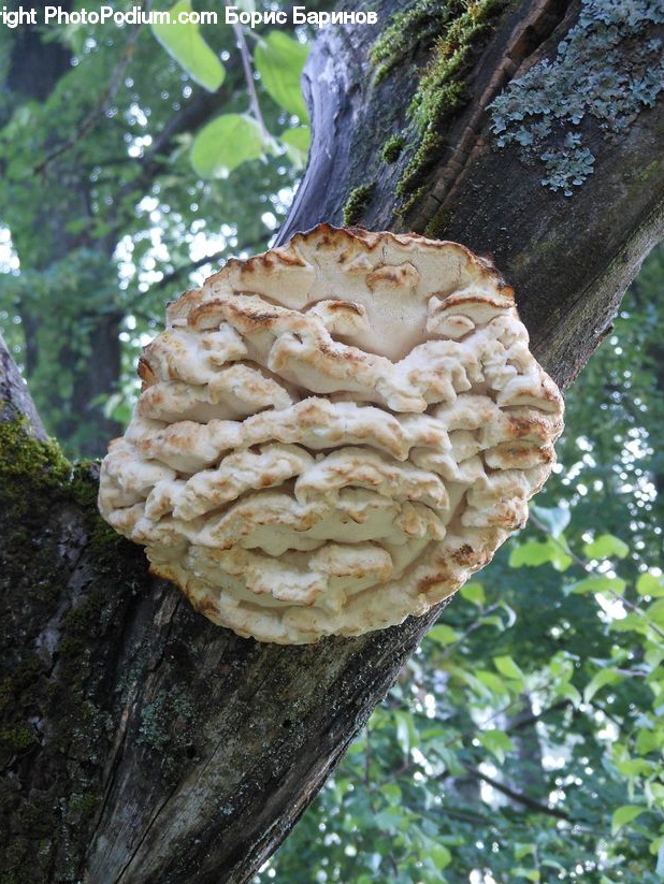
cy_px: 474
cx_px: 308
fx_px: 1201
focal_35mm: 47
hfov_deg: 30.9
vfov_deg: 40.4
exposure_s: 1/30
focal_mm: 7.7
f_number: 3.8
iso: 250
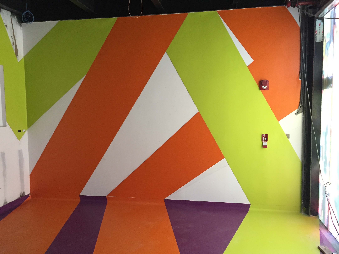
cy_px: 127
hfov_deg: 61.7
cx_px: 170
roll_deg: -1.4
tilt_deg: -5.0
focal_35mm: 29
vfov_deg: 48.2
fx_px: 284
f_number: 2.2
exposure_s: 1/30
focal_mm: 4.15
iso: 160
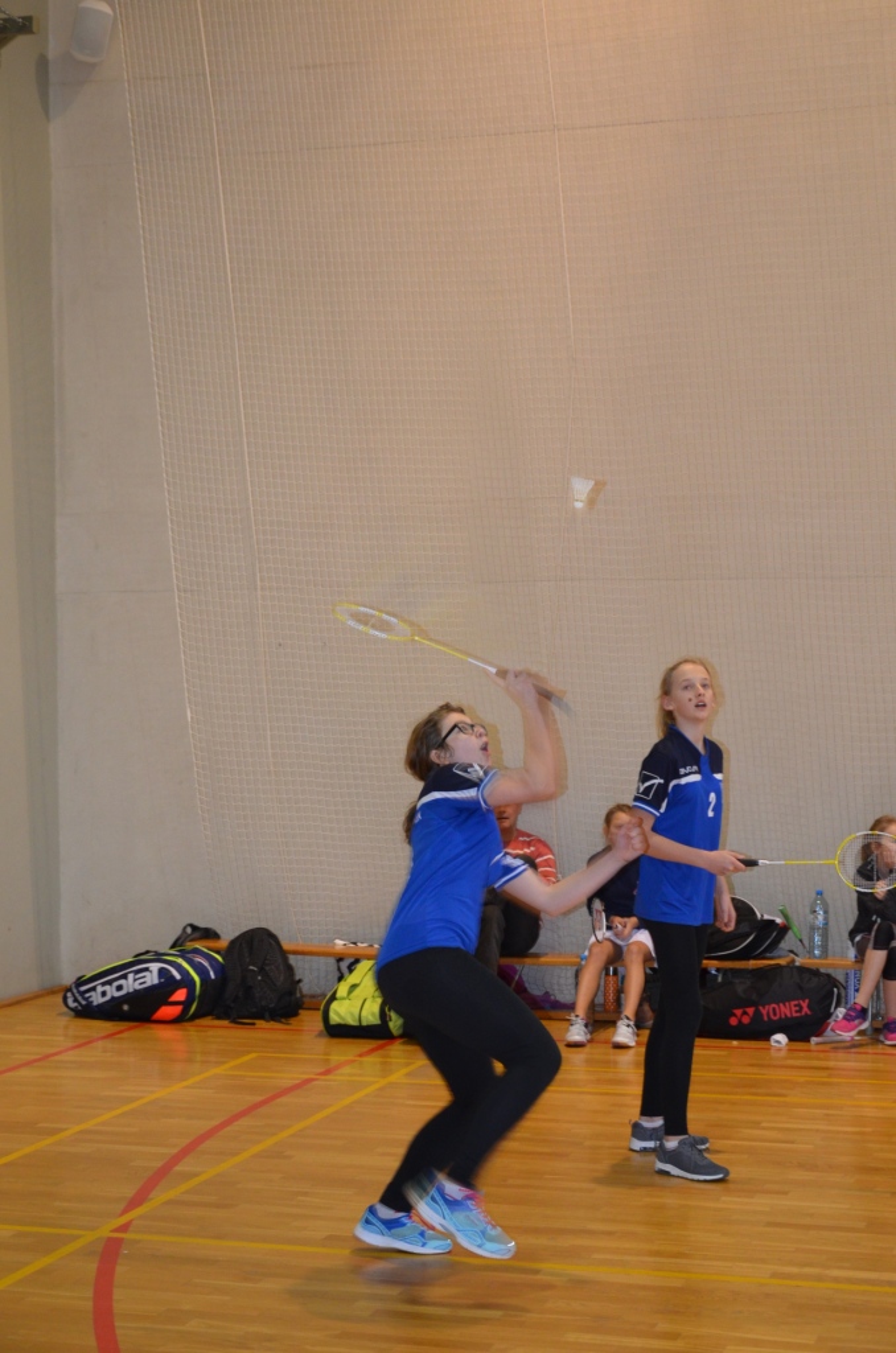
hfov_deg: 22.5
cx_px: 448
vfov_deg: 33.5
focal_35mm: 60
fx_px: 2251
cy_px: 676
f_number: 4.5
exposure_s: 1/60
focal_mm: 40
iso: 1250
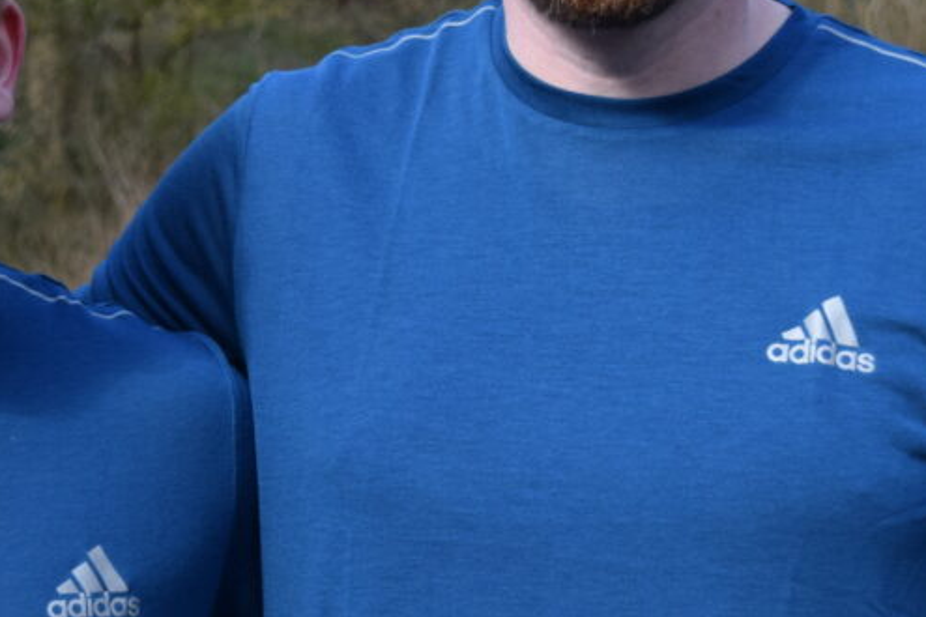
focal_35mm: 126
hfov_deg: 16.2
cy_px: 365
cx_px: 324
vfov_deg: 10.8
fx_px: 3252
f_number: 4.2
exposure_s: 1/1000
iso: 450
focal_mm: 29
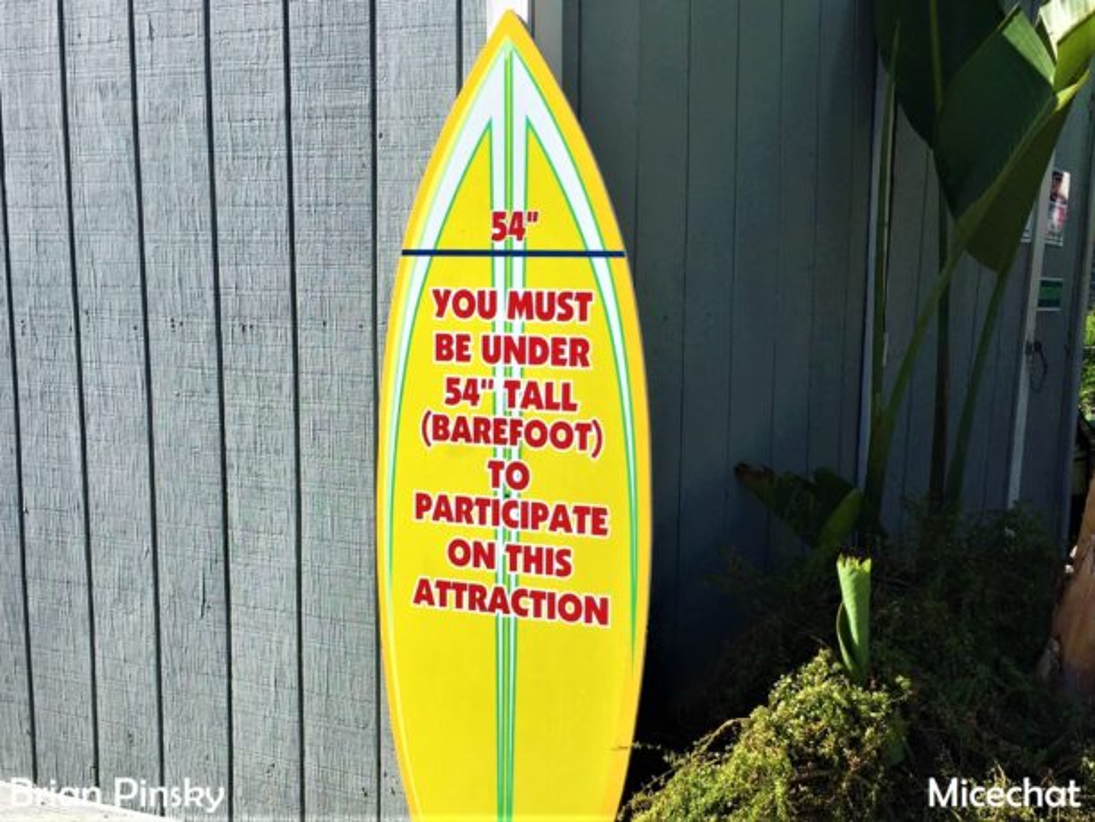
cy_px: 411
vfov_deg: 48.3
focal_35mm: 29
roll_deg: -3.4
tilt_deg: -10.2
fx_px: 918
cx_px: 548
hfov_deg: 61.6
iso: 32
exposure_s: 1/1522
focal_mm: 4.15
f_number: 2.2
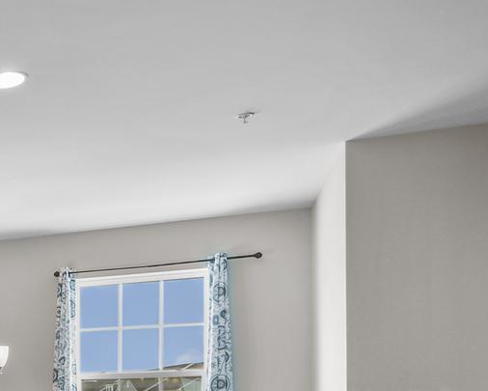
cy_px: 478
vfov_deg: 24.1
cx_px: -401
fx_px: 823
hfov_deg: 21.2
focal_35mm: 57
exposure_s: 1/5
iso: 100
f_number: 6.3
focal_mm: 10
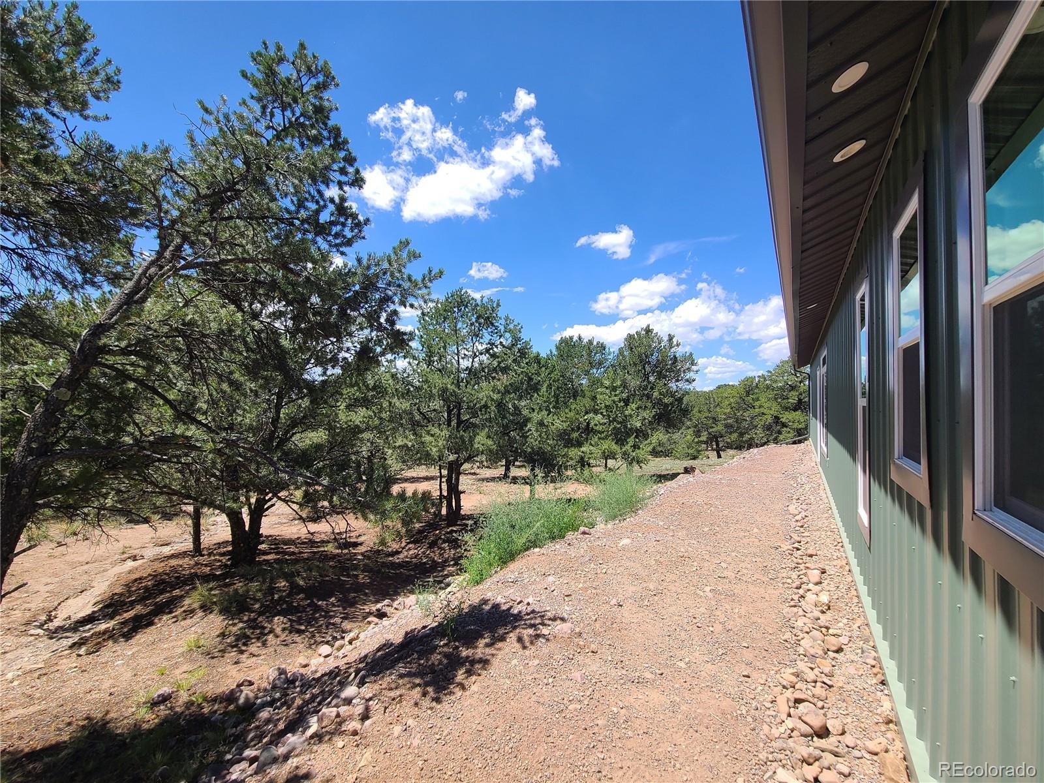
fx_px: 392
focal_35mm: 13
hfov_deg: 106.2
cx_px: 522
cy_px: 392
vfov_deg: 89.9
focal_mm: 2.2
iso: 64
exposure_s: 1/1307
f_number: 2.2
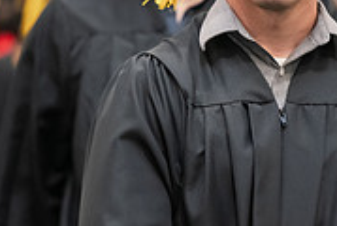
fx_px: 5457
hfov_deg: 3.5
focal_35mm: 582
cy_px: -27
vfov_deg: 2.4
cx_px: 309
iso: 2500
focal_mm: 180
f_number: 3.2
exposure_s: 1/200
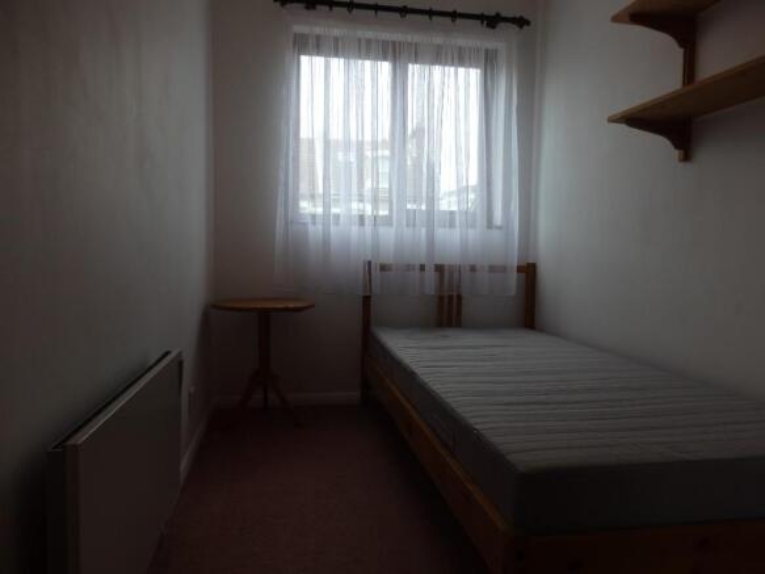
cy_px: 287
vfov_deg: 54.9
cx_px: 382
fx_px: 552
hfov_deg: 69.4
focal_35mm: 25
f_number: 3
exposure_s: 1/100
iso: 100
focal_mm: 4.5
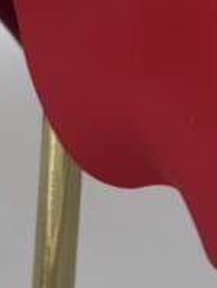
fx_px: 2571
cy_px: -83
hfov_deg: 4.8
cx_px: 63
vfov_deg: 6.4
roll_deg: -3.7
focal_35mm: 308
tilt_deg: -15.8
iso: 32
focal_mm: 5.96
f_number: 1.6
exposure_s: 1/179
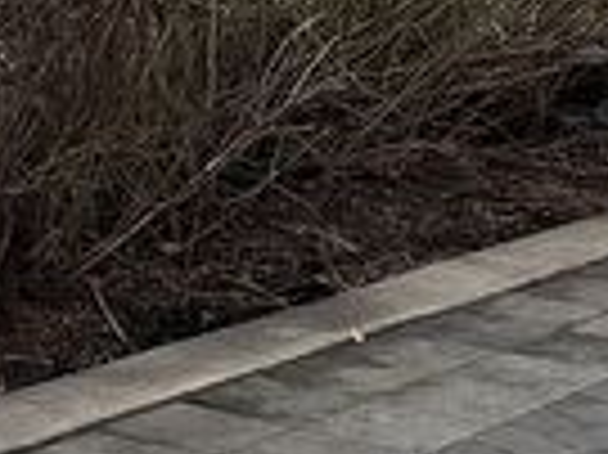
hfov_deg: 12.5
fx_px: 2702
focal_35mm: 154
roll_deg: -0.8
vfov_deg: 9.5
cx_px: -135
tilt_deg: -5.2
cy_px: -36
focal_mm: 5.1
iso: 50
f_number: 1.6
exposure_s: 1/2137
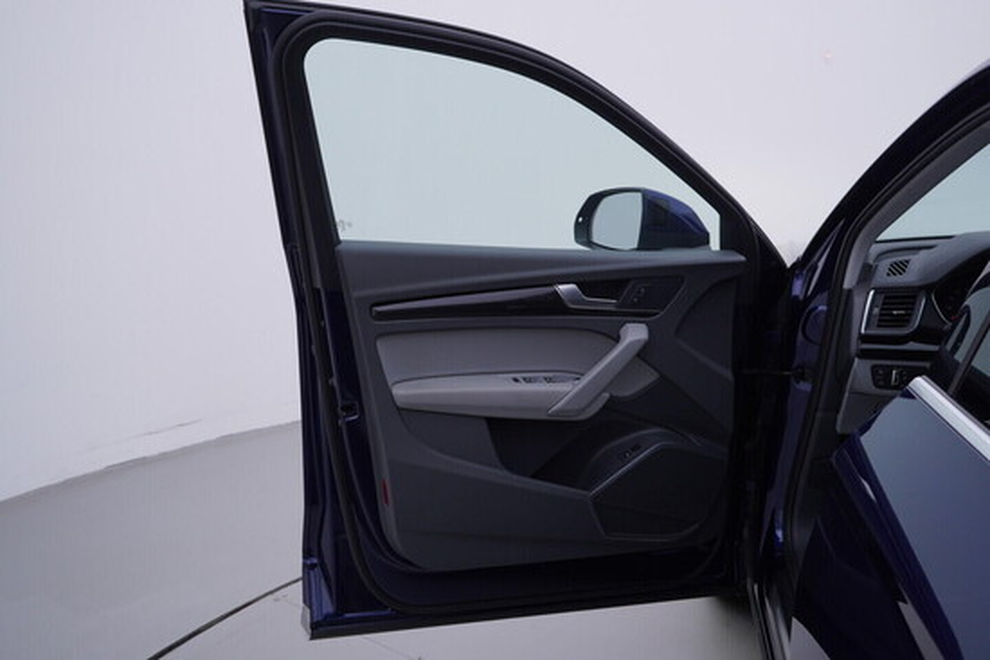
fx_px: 990
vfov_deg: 36.9
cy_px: 330
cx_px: 495
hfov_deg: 53.1
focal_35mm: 36
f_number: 4
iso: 125
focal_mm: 24
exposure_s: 1/80
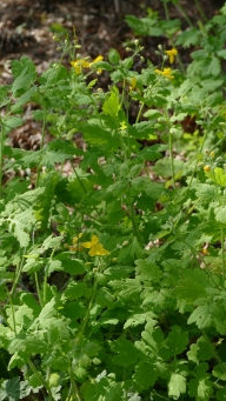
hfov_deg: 9.4
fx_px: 1373
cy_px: 201
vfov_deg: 16.6
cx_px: 155
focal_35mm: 129
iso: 125
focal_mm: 38.48
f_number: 3.9
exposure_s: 1/250
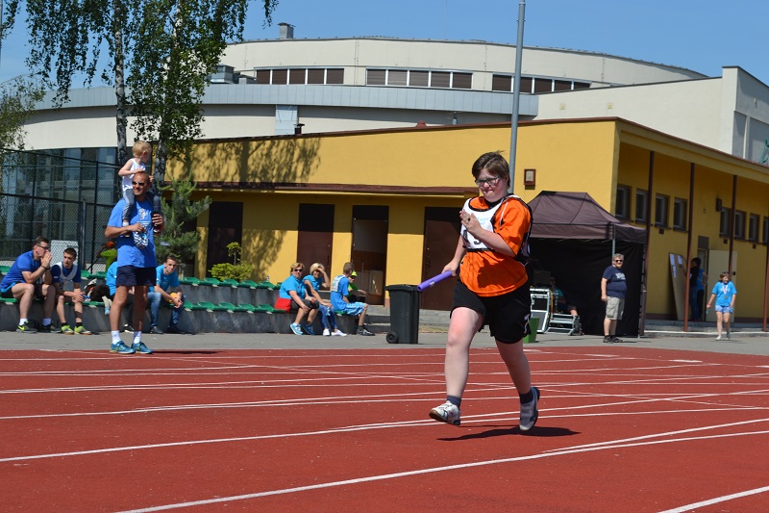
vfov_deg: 16.5
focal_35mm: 82
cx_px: 384
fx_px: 1762
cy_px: 256
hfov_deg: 24.6
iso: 100
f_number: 8
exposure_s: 1/250
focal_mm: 55
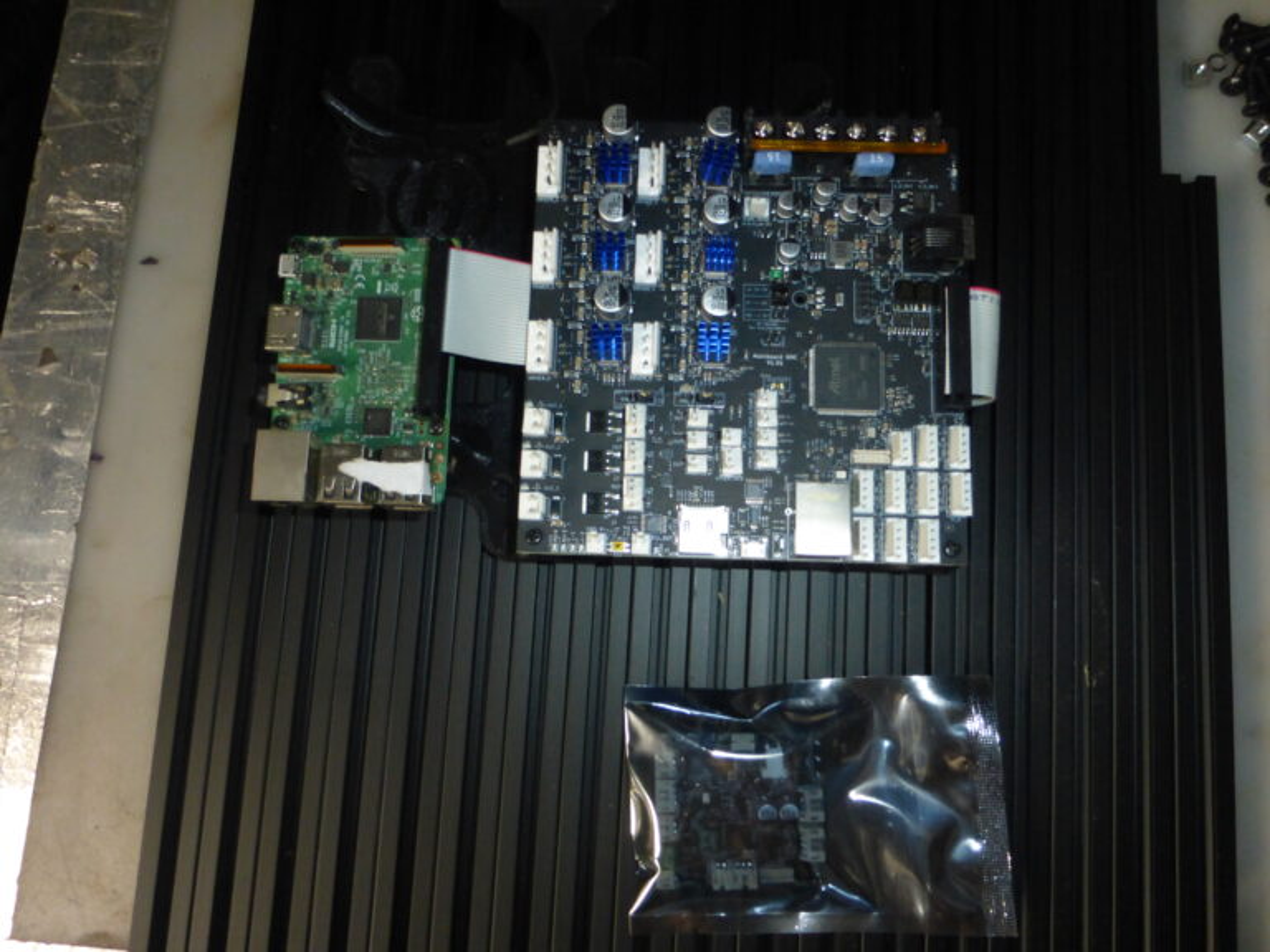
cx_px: 635
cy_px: 476
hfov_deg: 71.6
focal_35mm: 24
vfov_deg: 56.8
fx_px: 881
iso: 400
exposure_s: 1/60
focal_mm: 4.3
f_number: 3.3
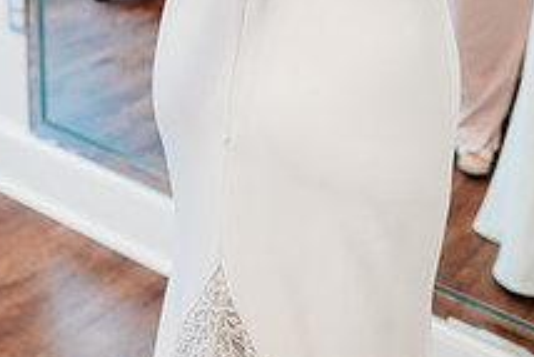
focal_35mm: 65
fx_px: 965
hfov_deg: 30.8
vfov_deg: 19.6
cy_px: -81
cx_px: 205
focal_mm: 24
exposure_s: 1/160
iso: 320
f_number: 2.5
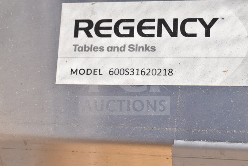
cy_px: 83
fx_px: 568
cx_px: 124
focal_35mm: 82
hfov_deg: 24.6
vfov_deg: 16.6
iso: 200
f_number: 9
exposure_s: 1/320
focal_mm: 55
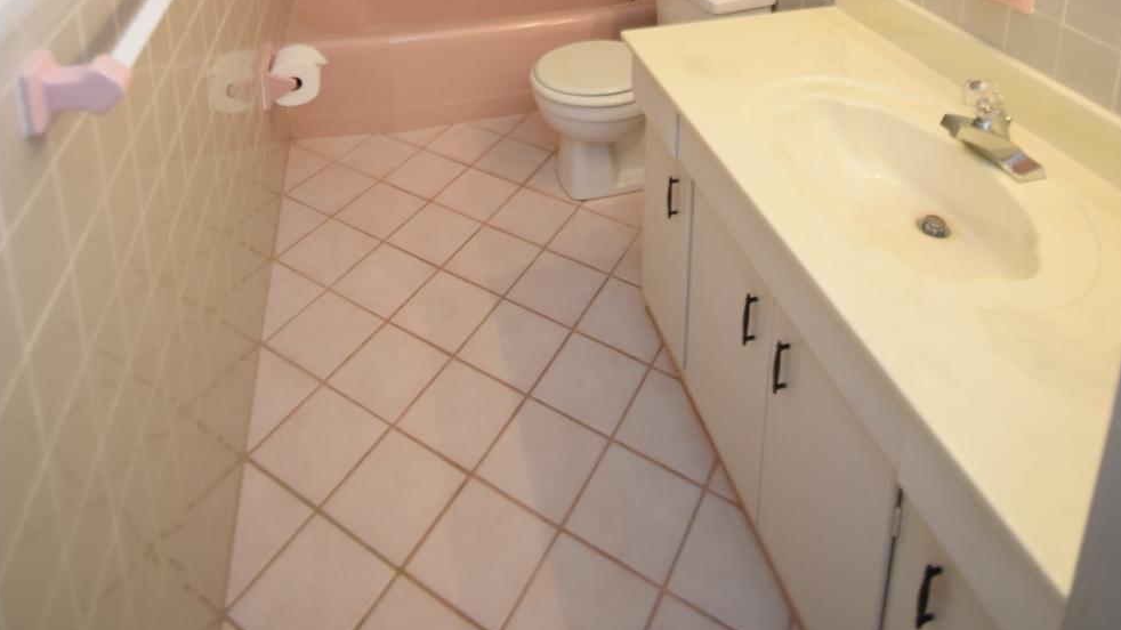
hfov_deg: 76.3
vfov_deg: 36.3
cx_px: 558
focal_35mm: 24
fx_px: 713
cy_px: -135
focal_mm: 10
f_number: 4
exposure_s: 1/60
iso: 640
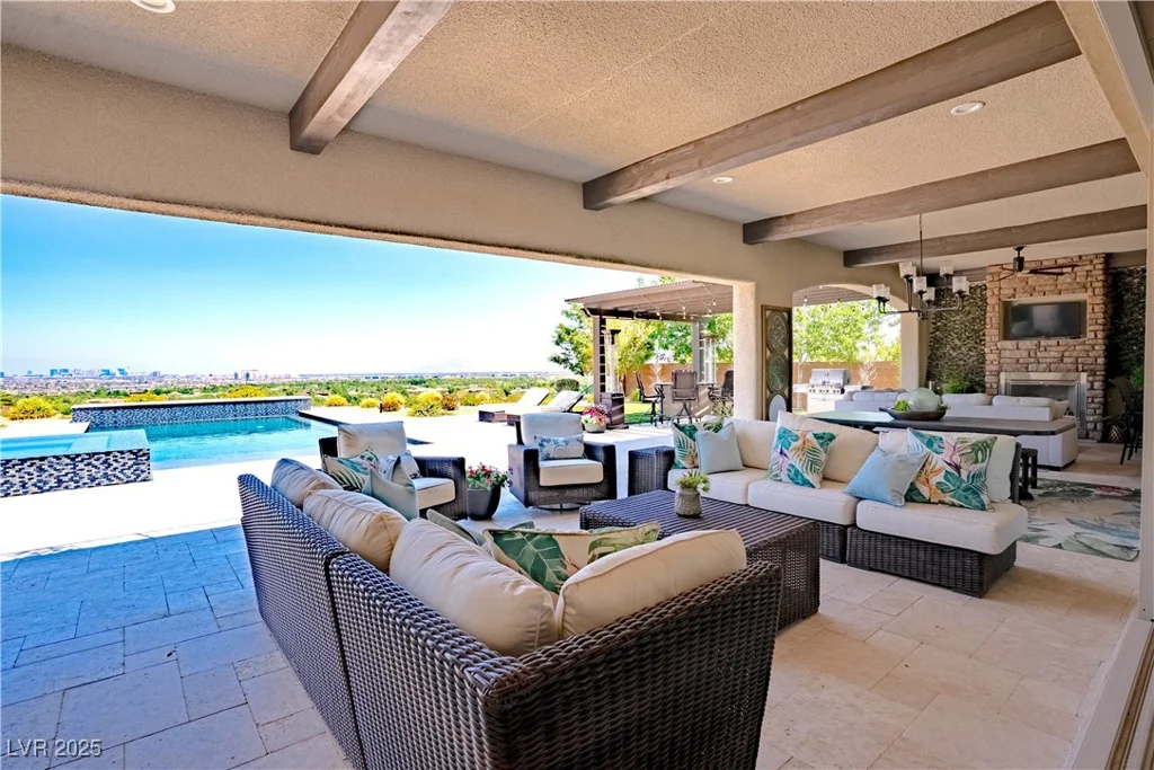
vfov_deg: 70.5
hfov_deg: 93.3
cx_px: 577
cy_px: 385
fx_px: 545
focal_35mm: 17
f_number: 8
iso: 640
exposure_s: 1/8000
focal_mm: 17
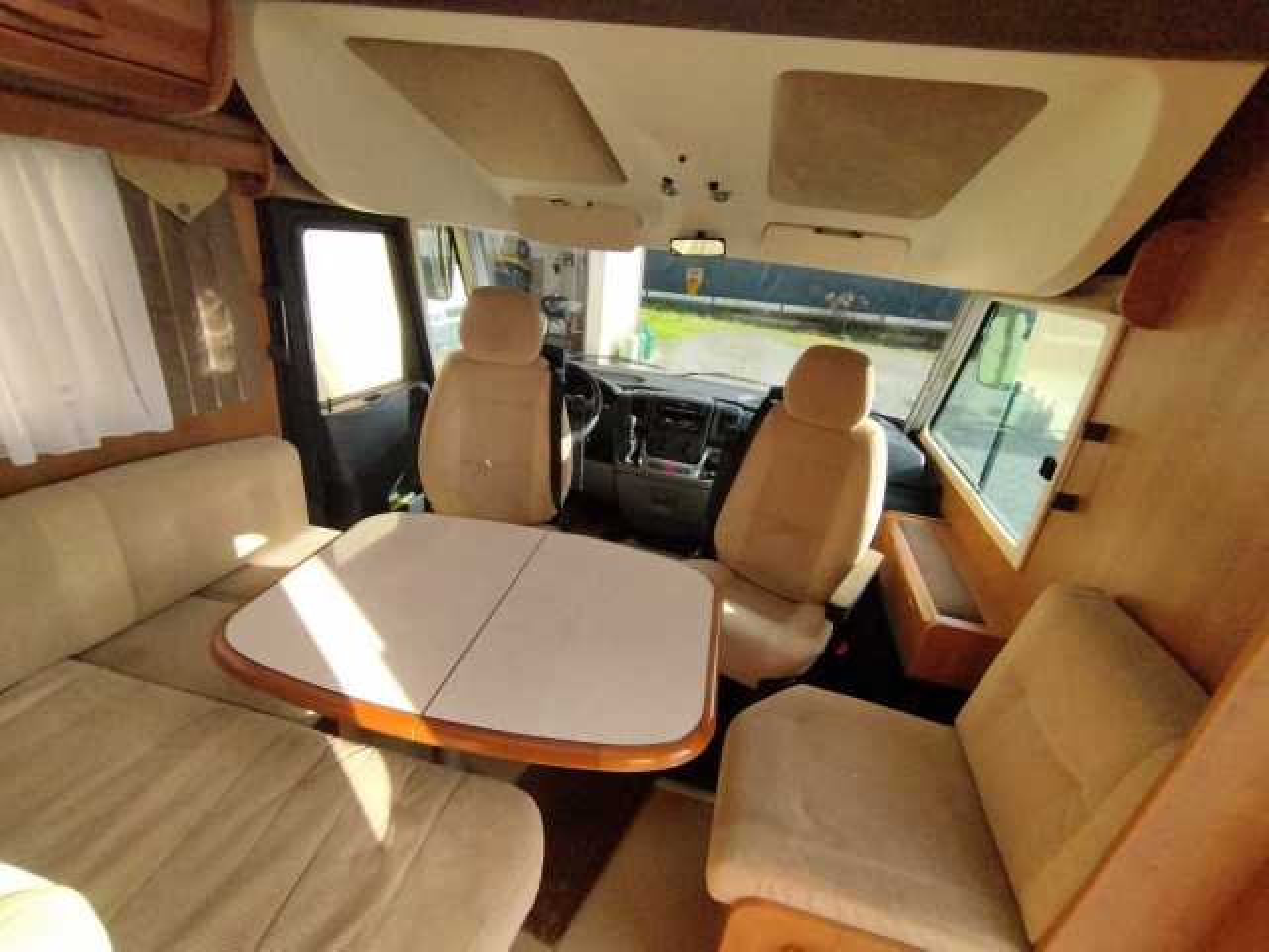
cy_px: 476
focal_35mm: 16
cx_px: 634
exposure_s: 1/1526
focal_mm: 1.65
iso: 200
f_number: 2.2
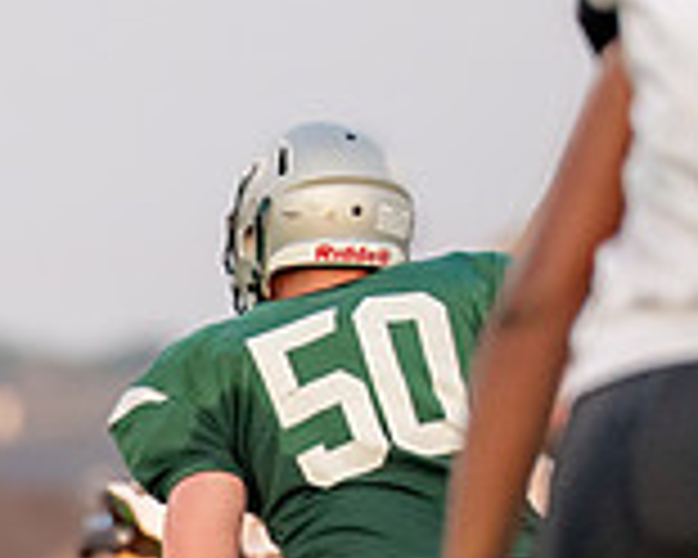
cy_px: 722
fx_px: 30677
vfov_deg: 1.0
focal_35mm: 1485
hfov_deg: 1.3
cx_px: -685
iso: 500
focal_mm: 200
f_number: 2.8
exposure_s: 1/1600
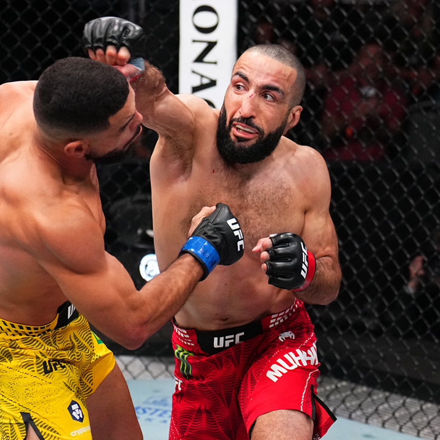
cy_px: 219
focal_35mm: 90
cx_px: 179
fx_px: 1294
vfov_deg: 19.3
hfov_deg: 19.3
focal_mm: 70
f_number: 2.8
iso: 5000
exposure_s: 1/1600
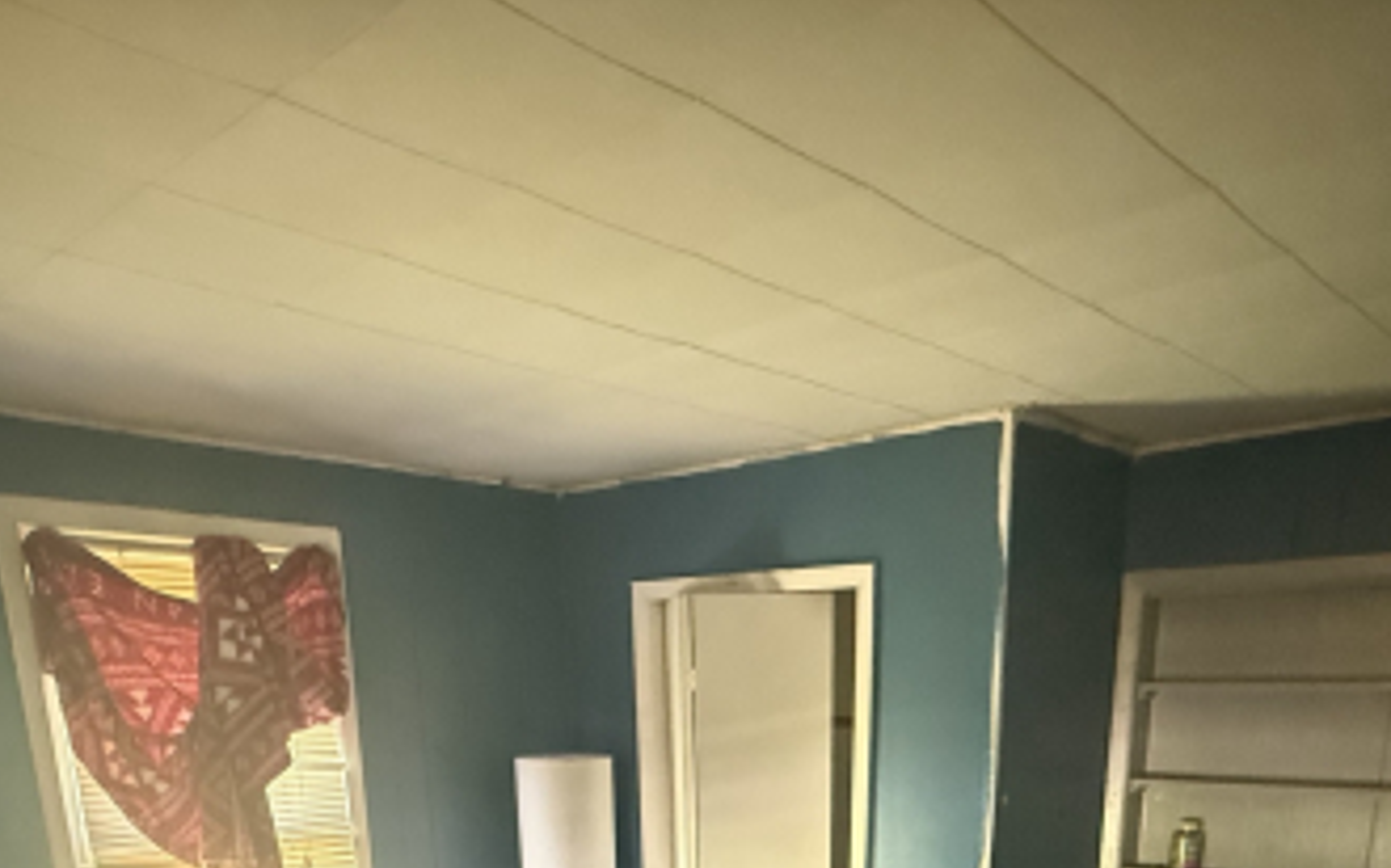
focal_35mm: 30
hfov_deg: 62.8
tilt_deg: -15.3
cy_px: 1041
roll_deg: +0.5
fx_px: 1137
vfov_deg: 33.8
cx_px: 752
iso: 1250
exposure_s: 1/60
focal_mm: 2.22
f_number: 2.2
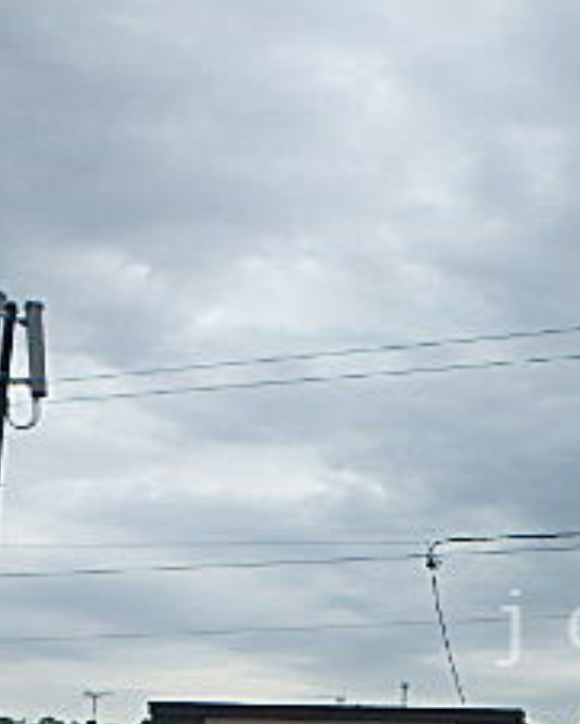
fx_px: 1244
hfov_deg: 23.7
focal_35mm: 58
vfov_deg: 31.2
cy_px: 628
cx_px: 715
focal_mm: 3.7
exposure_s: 1/1000
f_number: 3.5
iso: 125
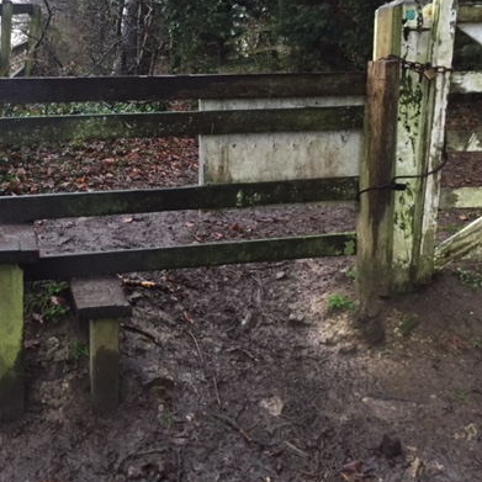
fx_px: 662
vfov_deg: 39.9
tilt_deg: -8.6
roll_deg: -3.2
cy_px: 202
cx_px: 138
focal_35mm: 42
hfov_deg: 39.3
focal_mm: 4.15
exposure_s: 1/33
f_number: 2.2
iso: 250
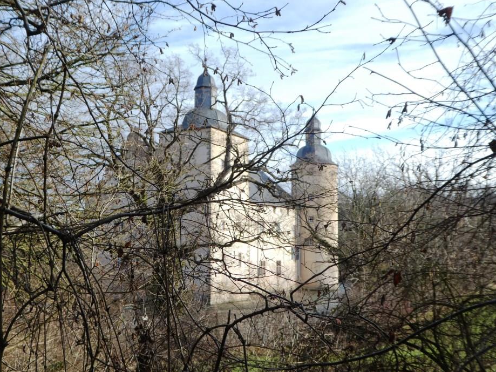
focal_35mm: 39
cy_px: 197
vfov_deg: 36.8
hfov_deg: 47.8
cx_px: 234
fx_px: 559
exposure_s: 1/250
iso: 80
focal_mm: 6.3
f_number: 3.7
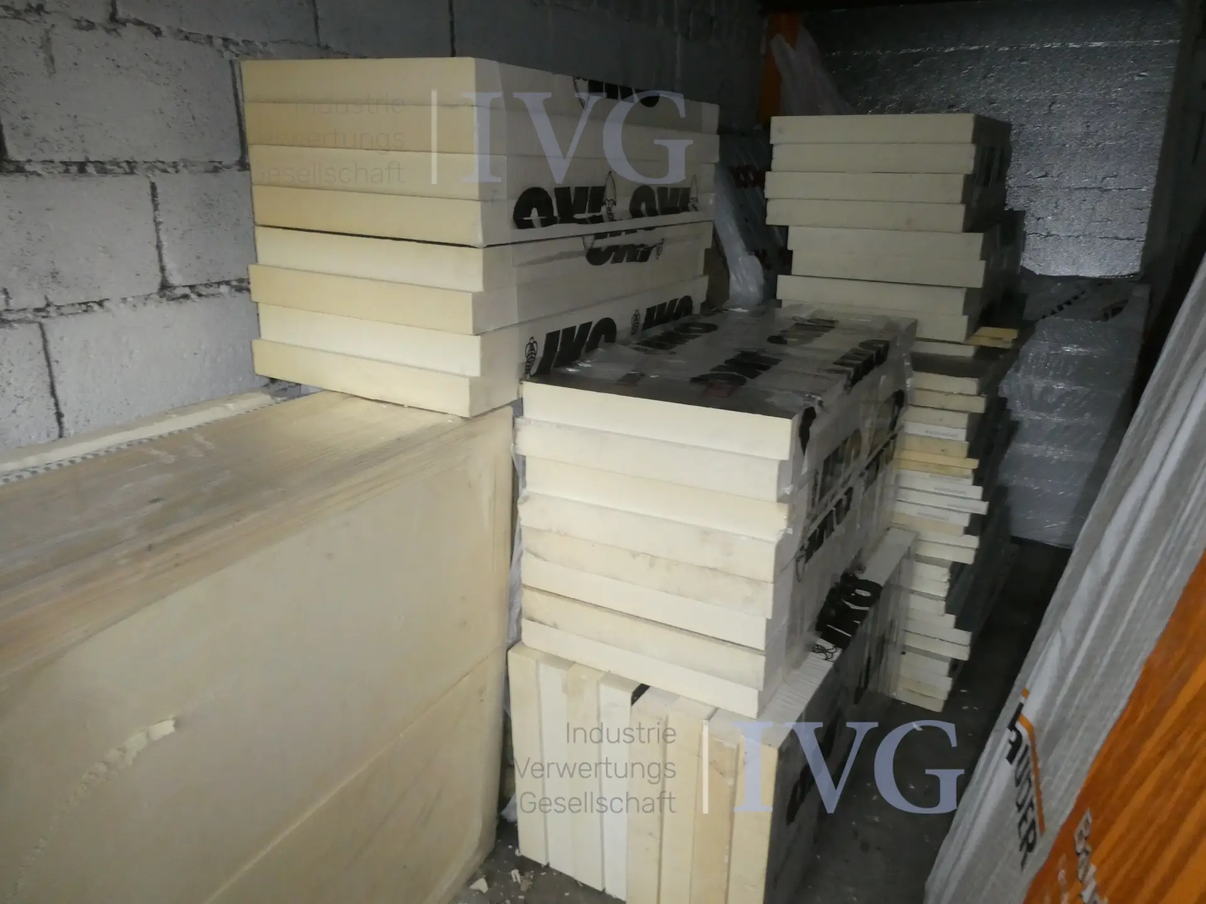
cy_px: 452
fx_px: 836
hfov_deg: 71.6
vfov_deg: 56.8
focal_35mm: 24
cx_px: 603
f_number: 3.3
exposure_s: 1/60
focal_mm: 4.3
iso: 640
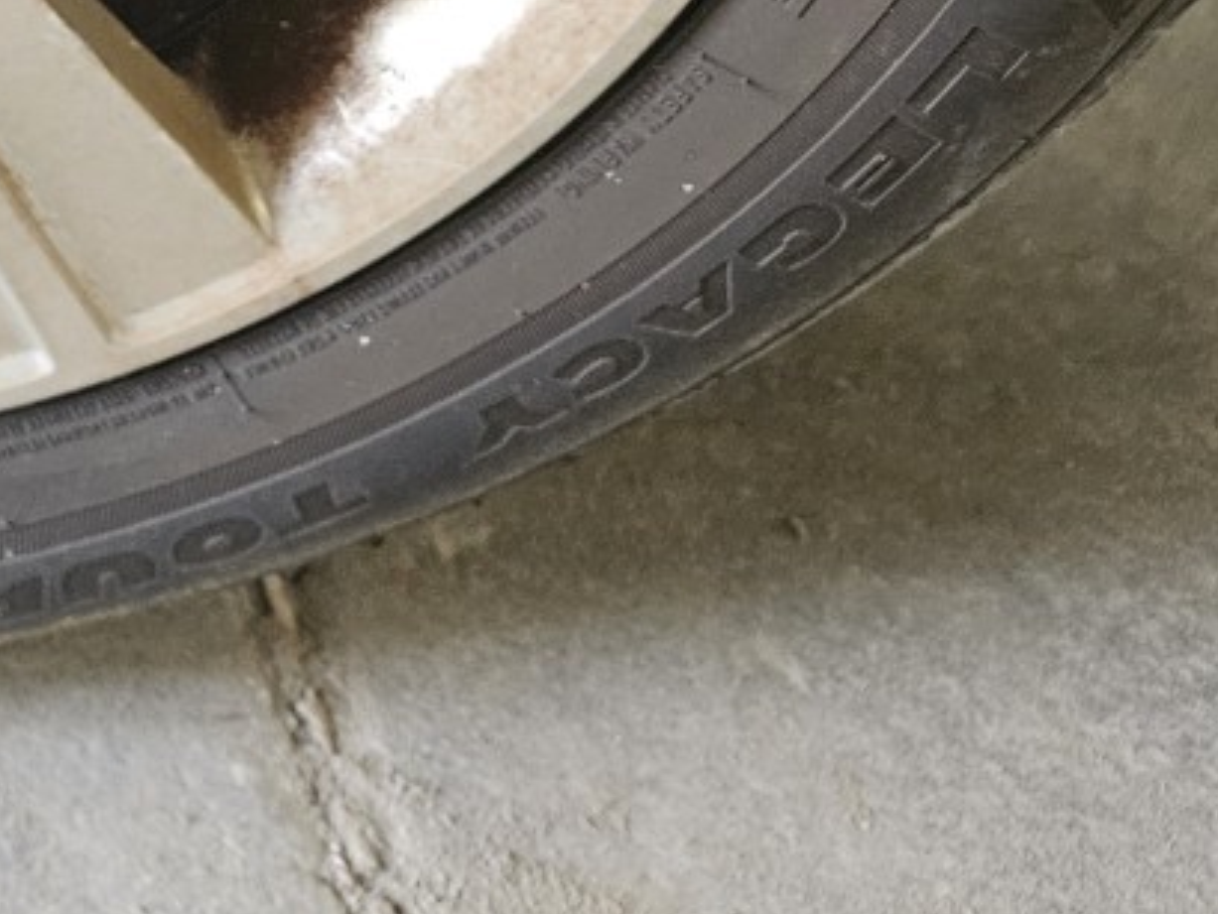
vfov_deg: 18.1
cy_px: -479
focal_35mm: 72
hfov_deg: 22.9
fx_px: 2534
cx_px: -512
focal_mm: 5.4
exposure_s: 1/120
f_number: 1.8
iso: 800
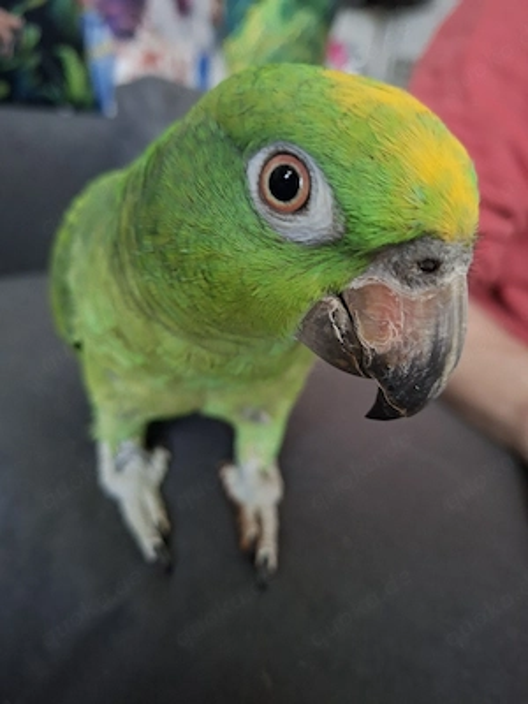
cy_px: 352
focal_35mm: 23
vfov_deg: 73.9
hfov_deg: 58.9
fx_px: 468
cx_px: 264
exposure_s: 1/25
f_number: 1.8
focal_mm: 5.54
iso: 640
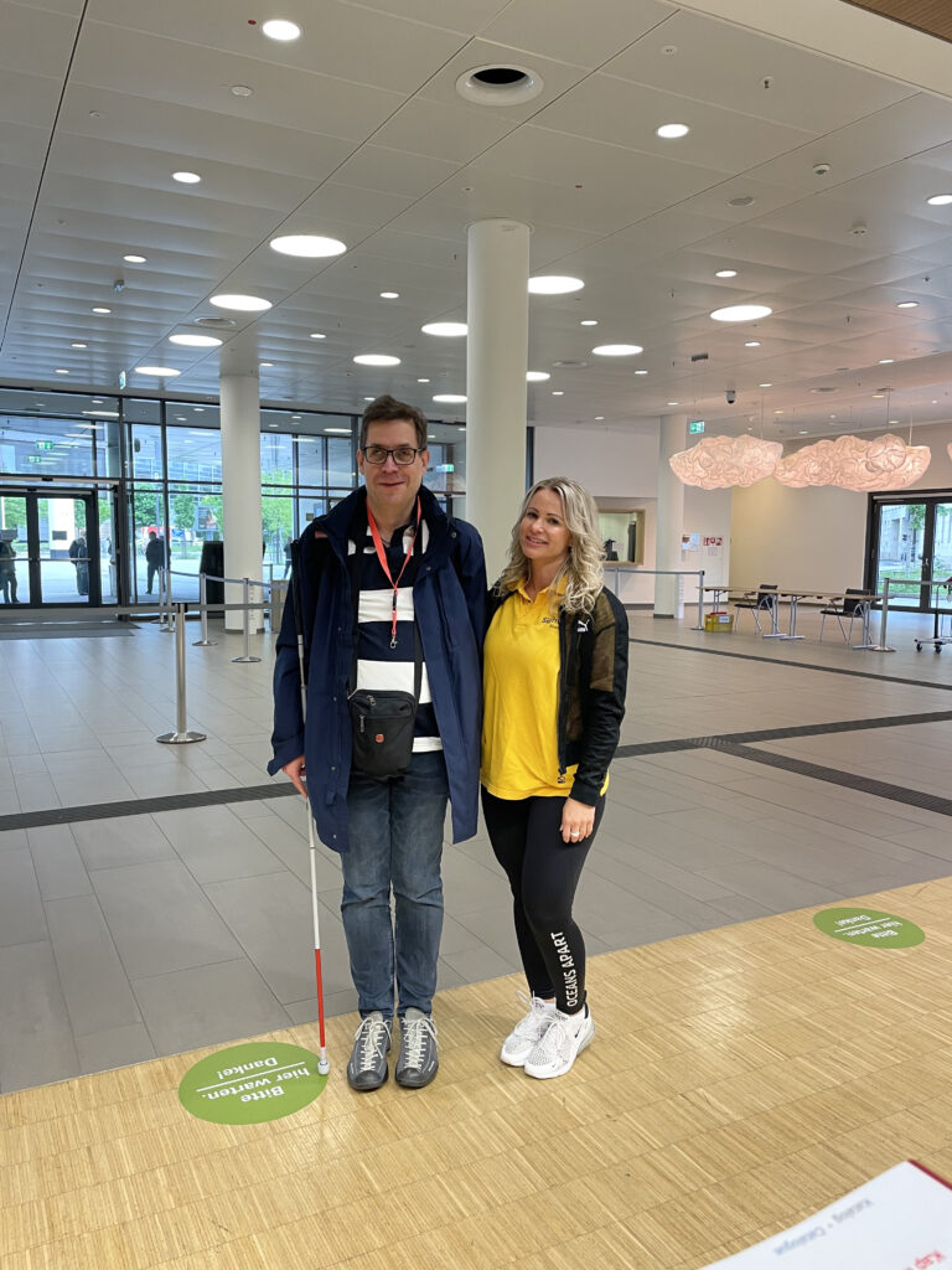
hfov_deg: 53.1
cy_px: 635
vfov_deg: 67.3
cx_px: 476
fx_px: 953
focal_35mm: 26
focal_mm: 4.2
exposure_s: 1/49
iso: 100
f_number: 1.6
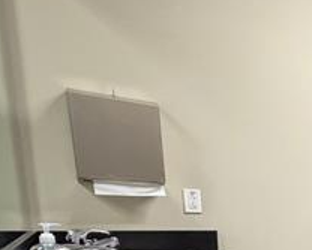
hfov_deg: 28.3
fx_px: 388
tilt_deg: -9.0
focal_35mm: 42
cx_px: 470
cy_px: 269
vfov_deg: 31.9
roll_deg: -1.5
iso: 640
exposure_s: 1/41
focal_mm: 2.22
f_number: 2.2
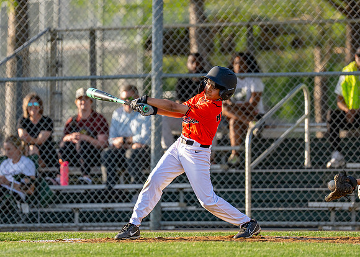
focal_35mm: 383
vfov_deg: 3.8
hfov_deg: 5.3
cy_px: 92
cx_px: 185
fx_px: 3919
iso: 400
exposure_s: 1/2500
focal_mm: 200
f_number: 2.8
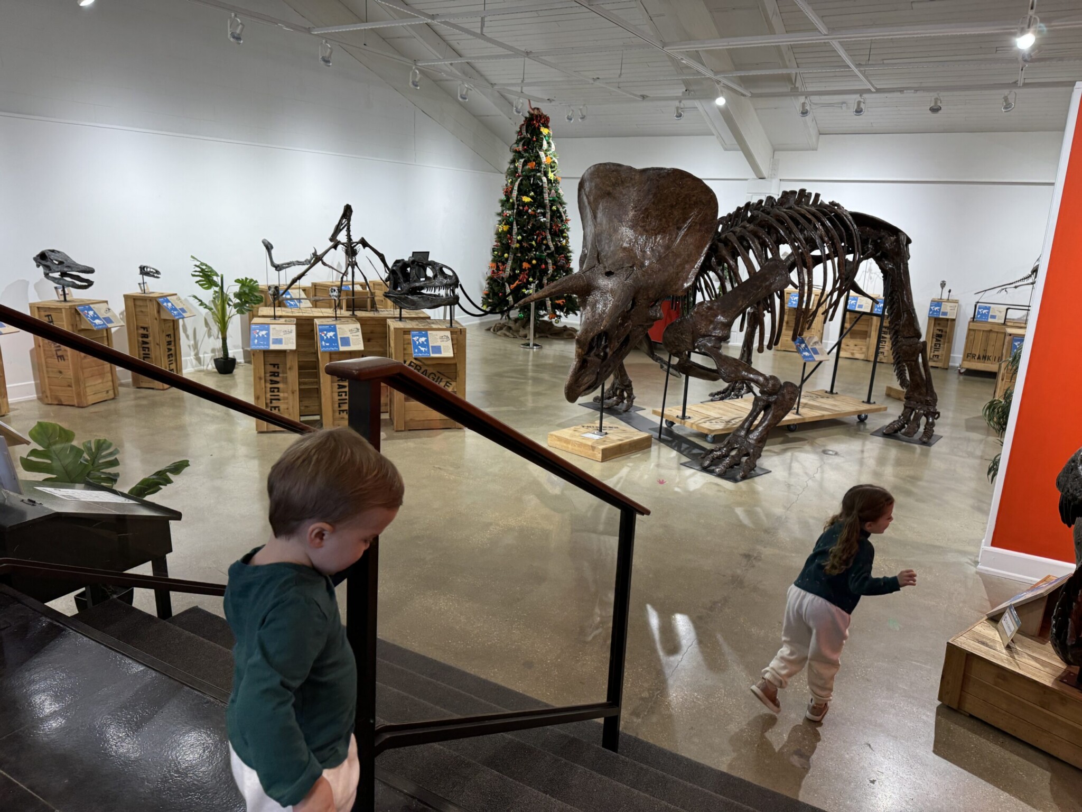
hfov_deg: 71.6
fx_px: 750
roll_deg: -2.1
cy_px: 406
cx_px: 541
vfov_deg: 56.8
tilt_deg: -13.5
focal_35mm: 24
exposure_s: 1/120
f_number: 1.78
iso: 160
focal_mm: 6.76
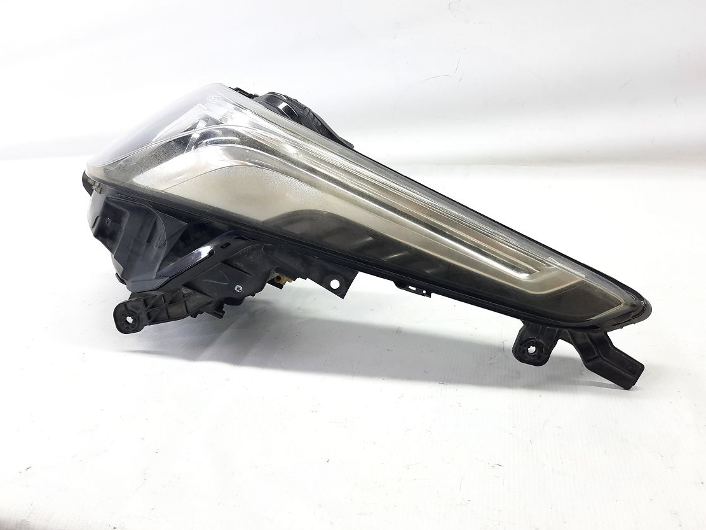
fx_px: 551
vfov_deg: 51.3
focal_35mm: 27
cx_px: 339
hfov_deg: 65.3
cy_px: 262
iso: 100
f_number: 2
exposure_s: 1/50
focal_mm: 4.6
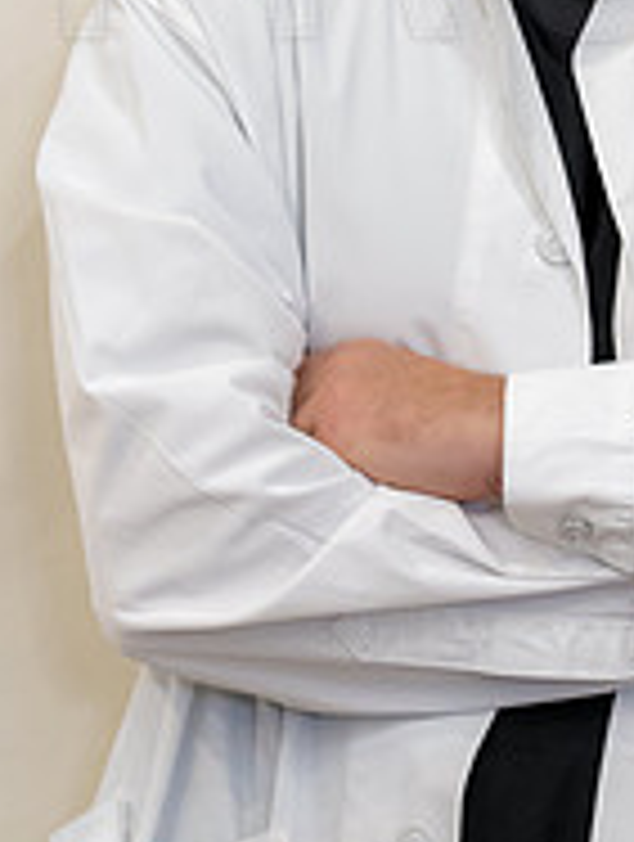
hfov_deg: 4.9
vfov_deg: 6.4
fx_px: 7472
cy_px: -59
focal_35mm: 307
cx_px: 580
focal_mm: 133
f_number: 4
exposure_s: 1/80
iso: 5000
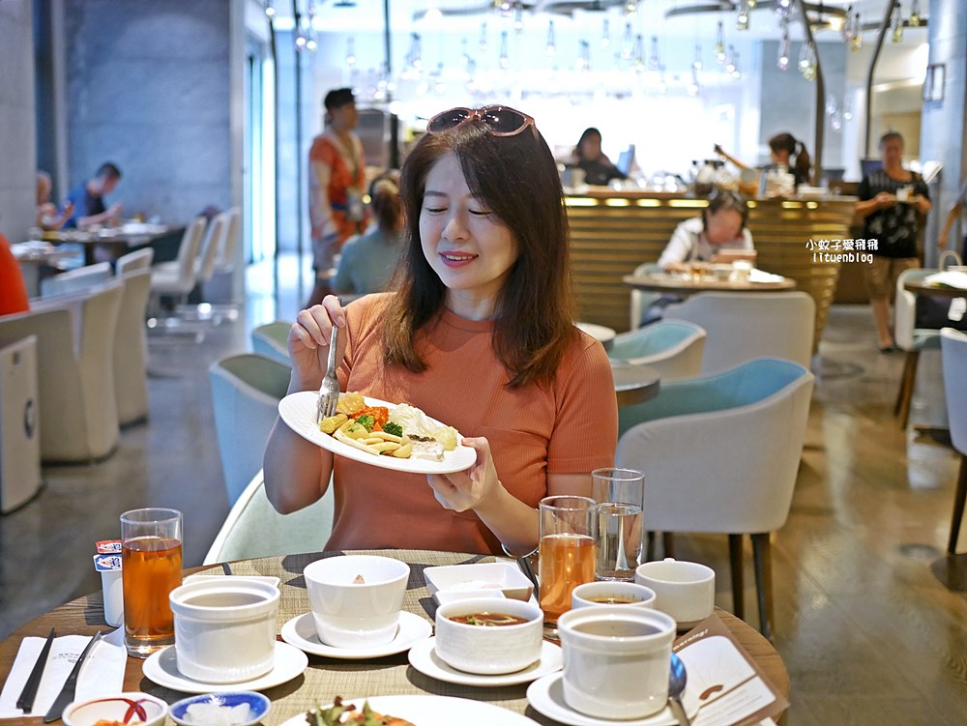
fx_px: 1397
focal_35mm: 50
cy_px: 363
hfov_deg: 38.2
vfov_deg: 29.1
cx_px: 484
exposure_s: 1/60
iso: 1250
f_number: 1.8
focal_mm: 25
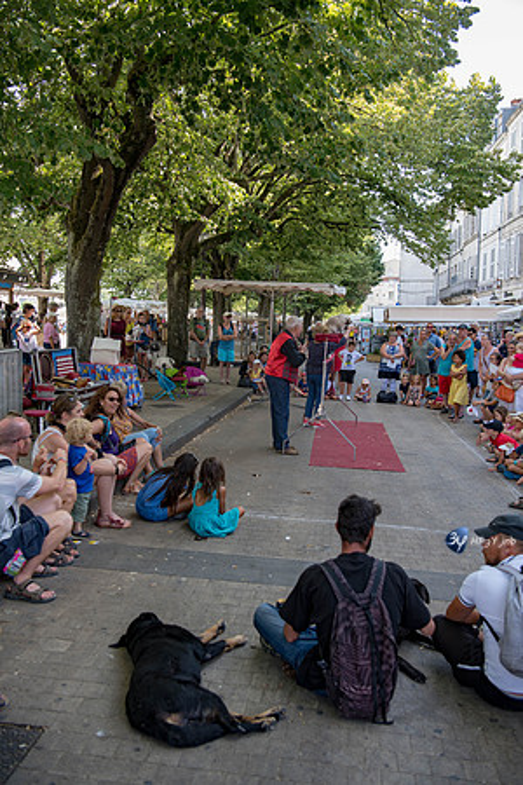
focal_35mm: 32
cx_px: 262
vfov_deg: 58.7
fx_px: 697
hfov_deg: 41.1
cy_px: 392
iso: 64
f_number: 4
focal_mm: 32
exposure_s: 1/50
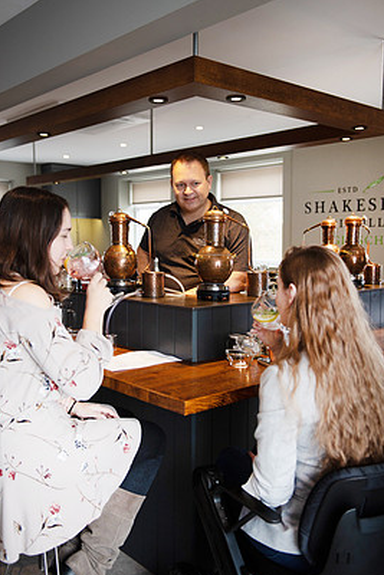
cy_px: 275
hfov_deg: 36.9
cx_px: 178
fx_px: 575
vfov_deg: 53.1
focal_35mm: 36
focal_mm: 32
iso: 400
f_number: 2.8
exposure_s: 1/250
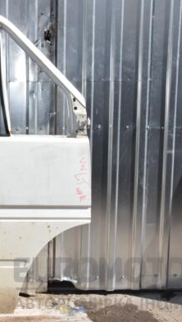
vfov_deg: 35.0
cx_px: -2
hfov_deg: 19.5
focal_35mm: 60
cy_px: 161
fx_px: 512
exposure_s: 1/200
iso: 800
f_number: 25
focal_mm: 25
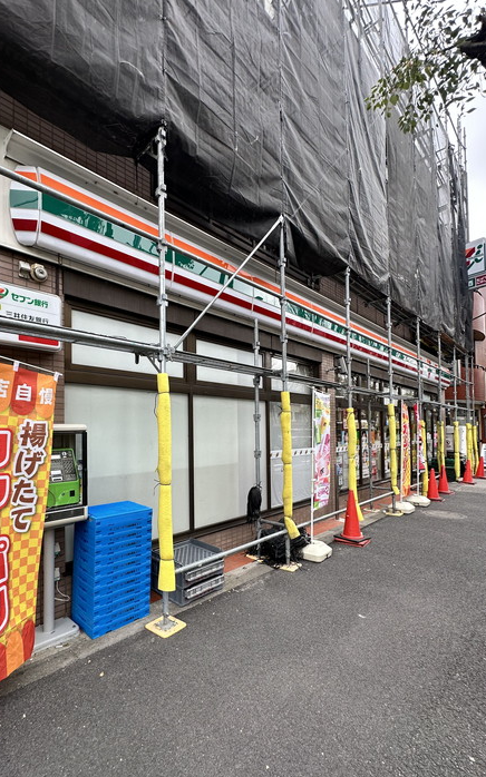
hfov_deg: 67.3
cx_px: 194
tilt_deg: +1.4
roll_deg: -0.7
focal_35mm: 17
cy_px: 425
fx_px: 360
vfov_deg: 94.1
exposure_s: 1/175
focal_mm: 2.22
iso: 40
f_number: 2.2
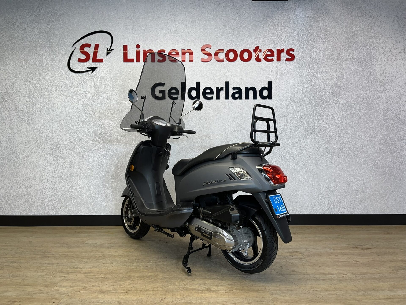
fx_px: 305
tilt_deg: -0.6
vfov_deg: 53.1
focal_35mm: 26
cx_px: 203
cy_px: 152
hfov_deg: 67.3
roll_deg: +0.3
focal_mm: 5.1
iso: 32
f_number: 1.6
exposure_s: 1/102
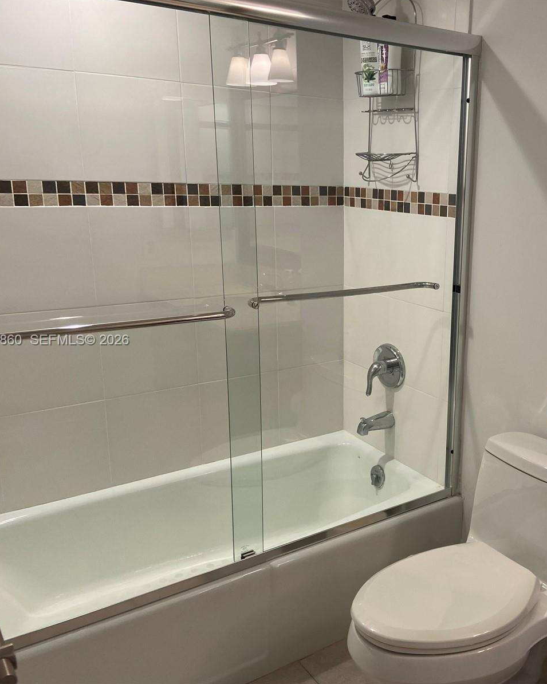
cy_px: 341
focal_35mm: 34
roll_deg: -0.8
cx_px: 409
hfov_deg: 42.1
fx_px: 688
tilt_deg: -16.8
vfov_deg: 52.8
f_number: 1.8
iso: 80
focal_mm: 4.25
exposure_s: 1/60
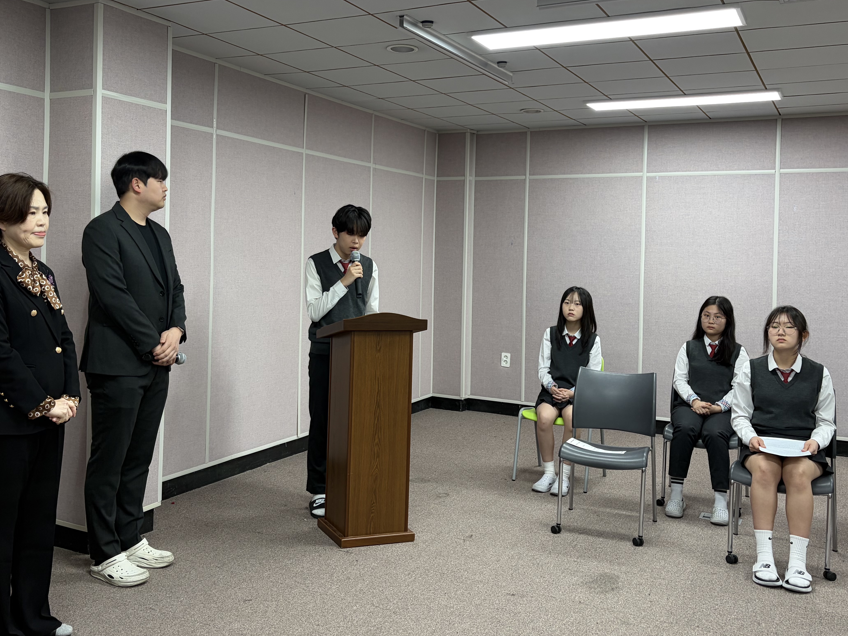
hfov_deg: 51.2
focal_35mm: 36
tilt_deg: +0.1
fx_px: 882
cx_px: 363
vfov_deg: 39.5
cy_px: 257
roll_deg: -1.6
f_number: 1.6
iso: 100
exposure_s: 1/60
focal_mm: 5.96
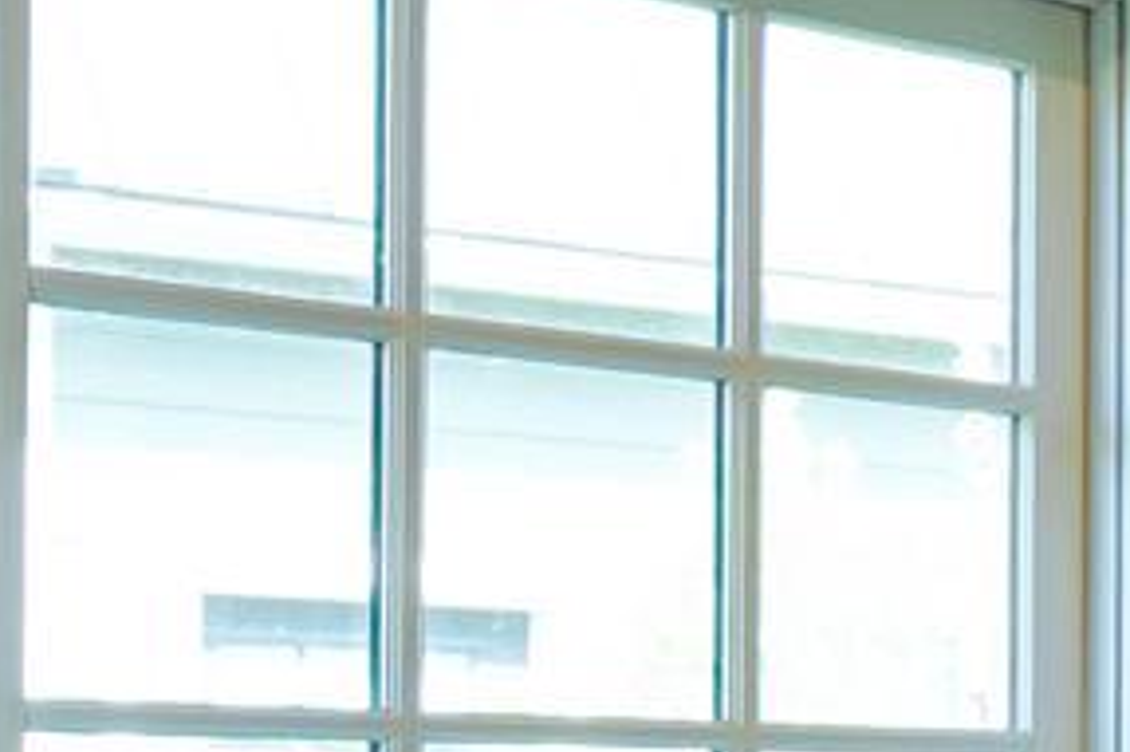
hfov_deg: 11.4
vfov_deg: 12.6
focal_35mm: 107
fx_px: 3357
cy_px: 827
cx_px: 3359
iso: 100
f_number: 2.8
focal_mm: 10
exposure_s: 1/30
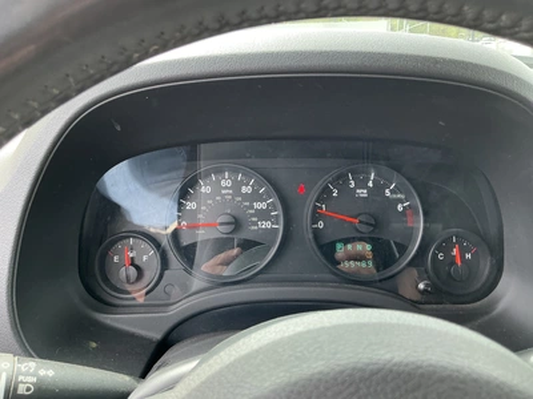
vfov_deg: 49.7
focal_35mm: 28
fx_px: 431
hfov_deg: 63.4
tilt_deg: -19.2
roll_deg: +0.6
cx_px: 266
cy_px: 200
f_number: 1.8
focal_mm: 3
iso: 40
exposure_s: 1/122
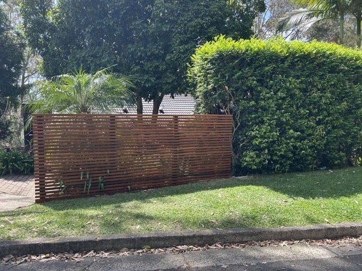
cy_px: 136
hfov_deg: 67.3
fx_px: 272
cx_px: 181
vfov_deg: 53.1
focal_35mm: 26
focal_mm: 5.7
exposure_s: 1/723
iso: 50
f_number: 1.5
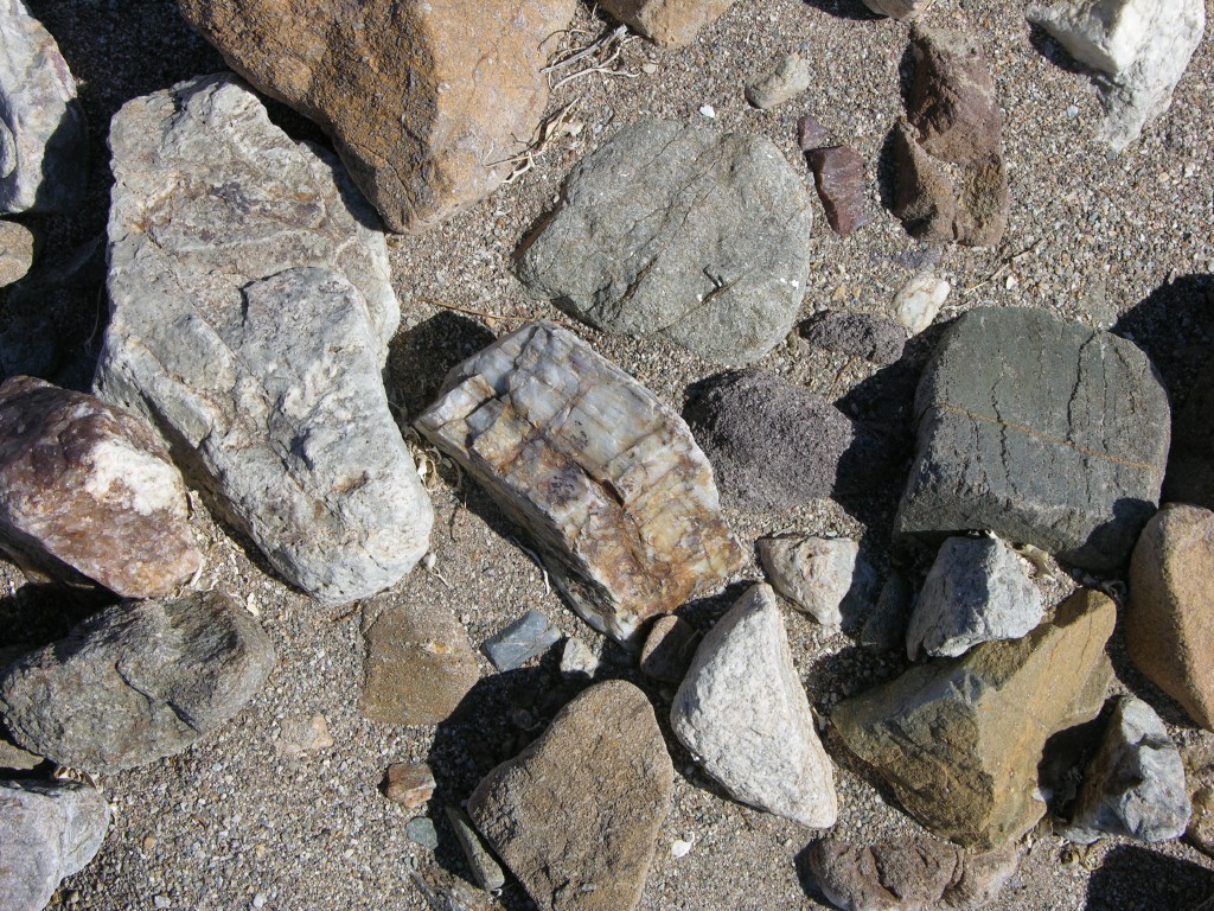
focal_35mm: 70
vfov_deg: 21.0
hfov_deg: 27.8
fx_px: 2455
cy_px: 456
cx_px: 607
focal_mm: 17.8
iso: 50
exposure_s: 1/353
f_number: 5.9
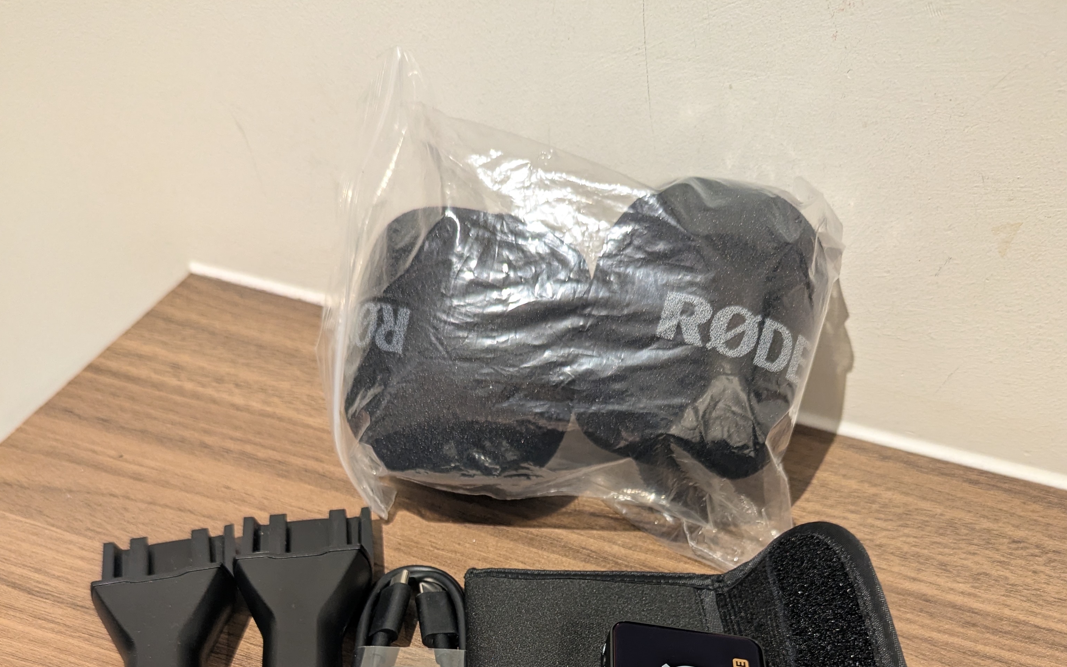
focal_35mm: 34
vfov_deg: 33.3
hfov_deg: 56.7
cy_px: 703
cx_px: 533
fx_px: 989
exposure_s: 1/25.5
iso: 377
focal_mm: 6.81
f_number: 1.85
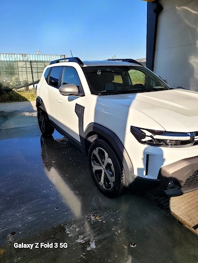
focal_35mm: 26
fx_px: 198
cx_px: 99
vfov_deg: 67.3
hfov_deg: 53.1
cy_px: 132
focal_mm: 5
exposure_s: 1/1667
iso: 40
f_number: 1.8
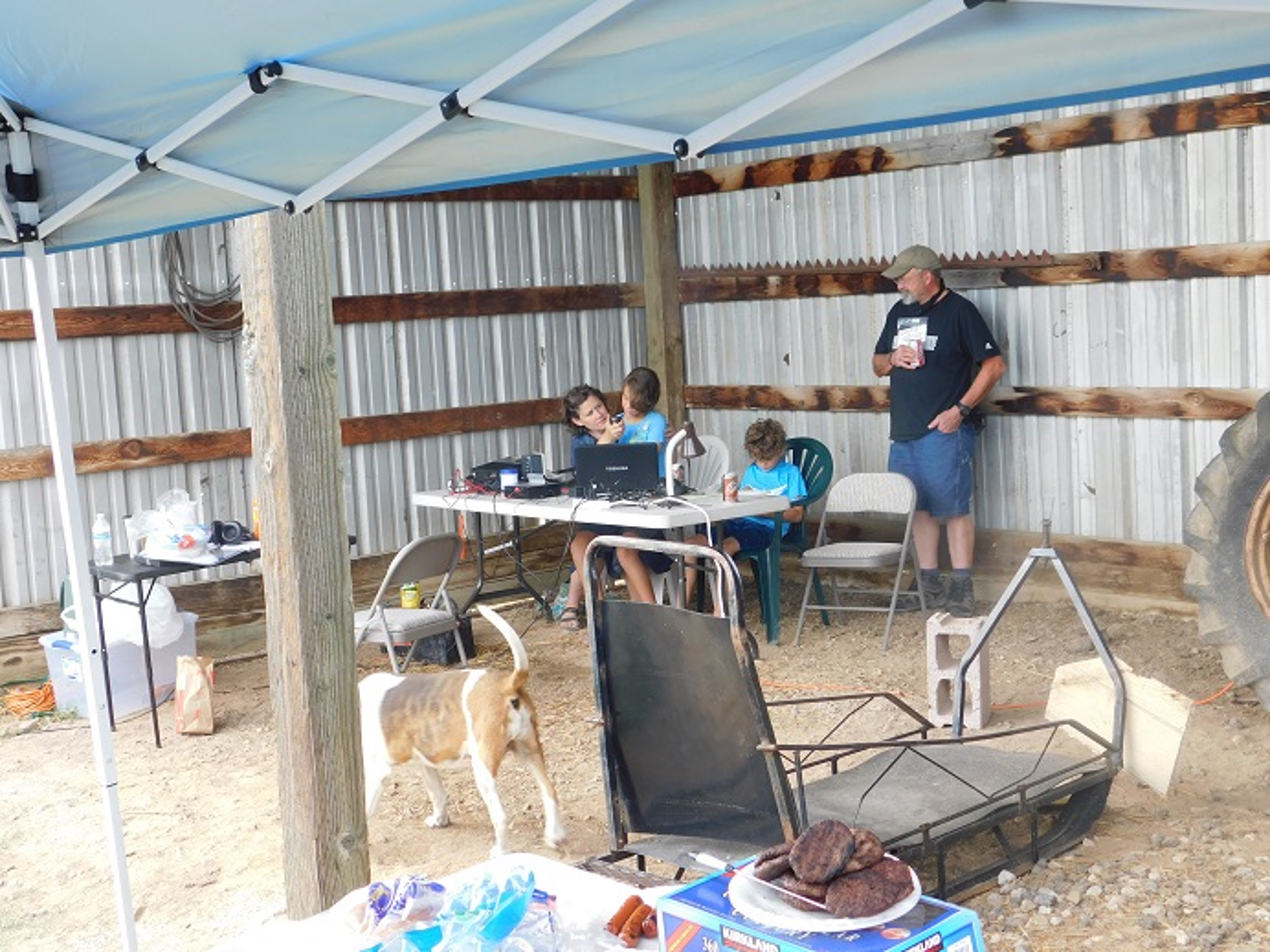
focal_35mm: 45
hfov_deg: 42.1
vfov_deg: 32.2
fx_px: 1651
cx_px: 635
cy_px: 476
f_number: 3.7
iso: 125
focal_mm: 8
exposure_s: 1/50
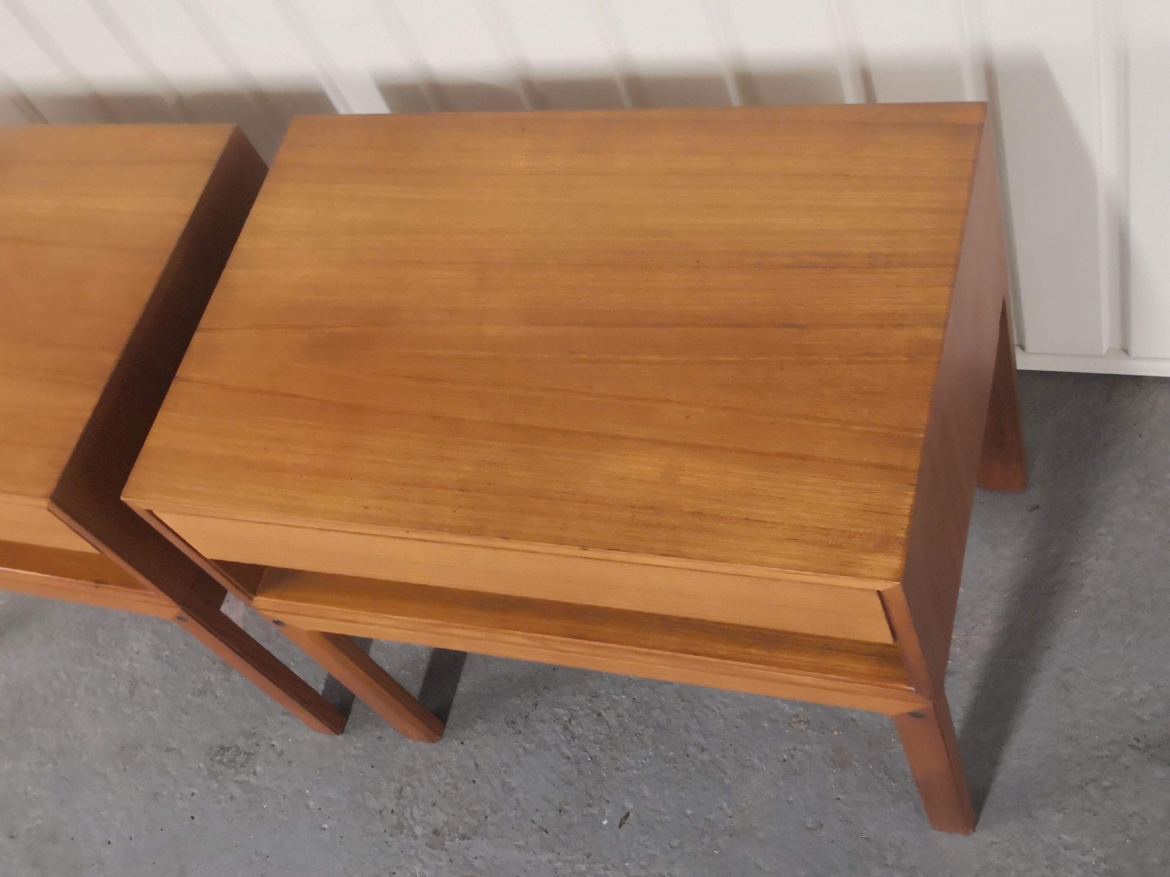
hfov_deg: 46.8
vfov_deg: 36.0
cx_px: 585
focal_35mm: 40
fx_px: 1352
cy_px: 438
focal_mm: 3.95
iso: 400
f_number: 1.6
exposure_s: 1/33.3
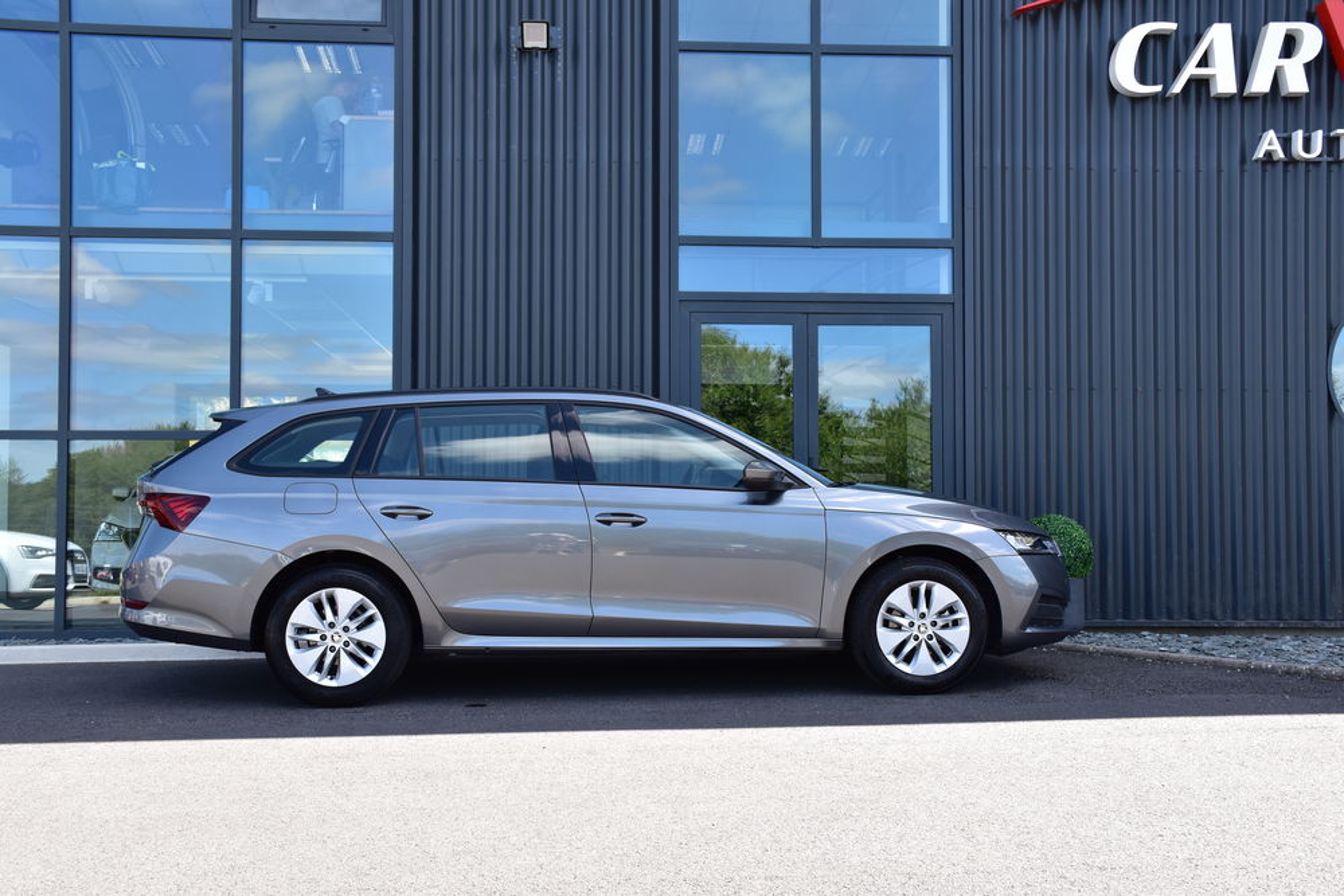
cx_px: 672
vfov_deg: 36.9
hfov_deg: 53.1
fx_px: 1344
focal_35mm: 36
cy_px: 448
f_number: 9
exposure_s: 1/160
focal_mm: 24
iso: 400
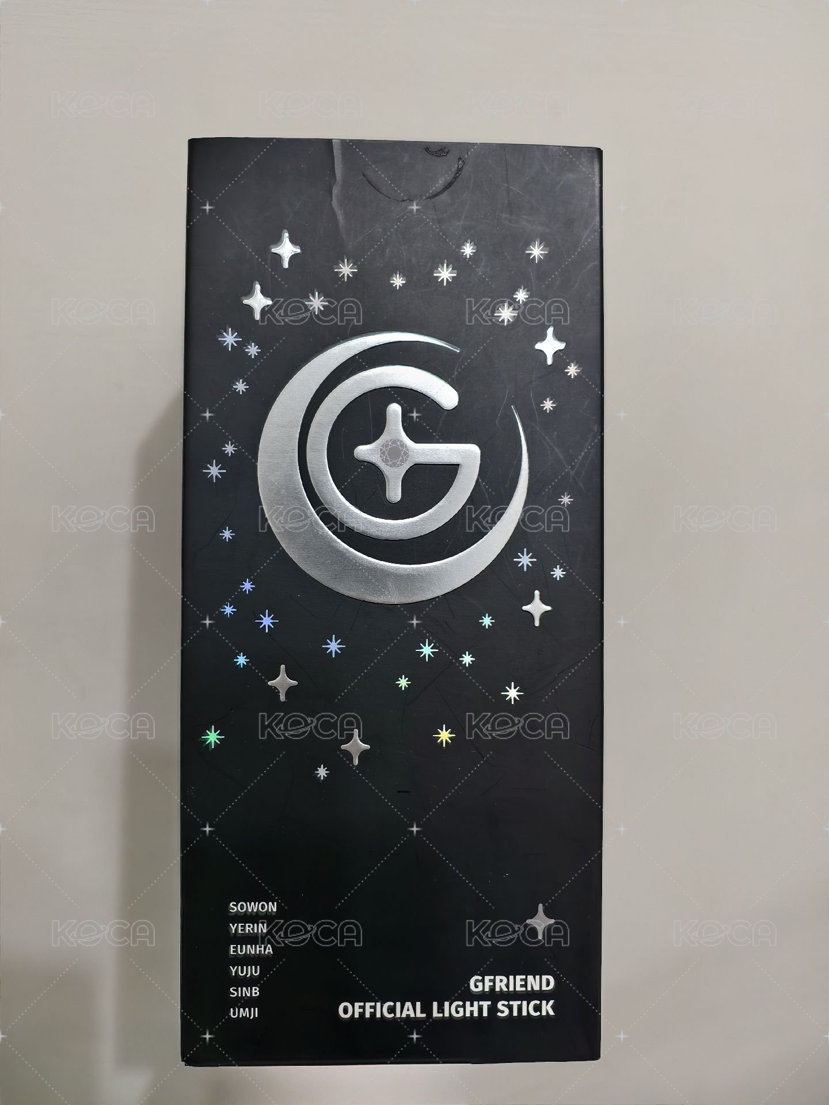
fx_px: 734
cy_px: 552
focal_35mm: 23
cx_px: 414
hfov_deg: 58.9
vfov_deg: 73.9
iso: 619
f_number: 1.57
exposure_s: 1/120
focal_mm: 6.54
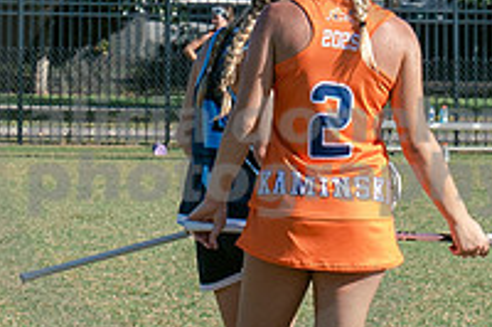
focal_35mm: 431
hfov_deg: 4.8
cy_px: -55
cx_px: 288
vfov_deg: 3.2
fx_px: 5885
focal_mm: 70
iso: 250
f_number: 5.6
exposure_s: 1/1000
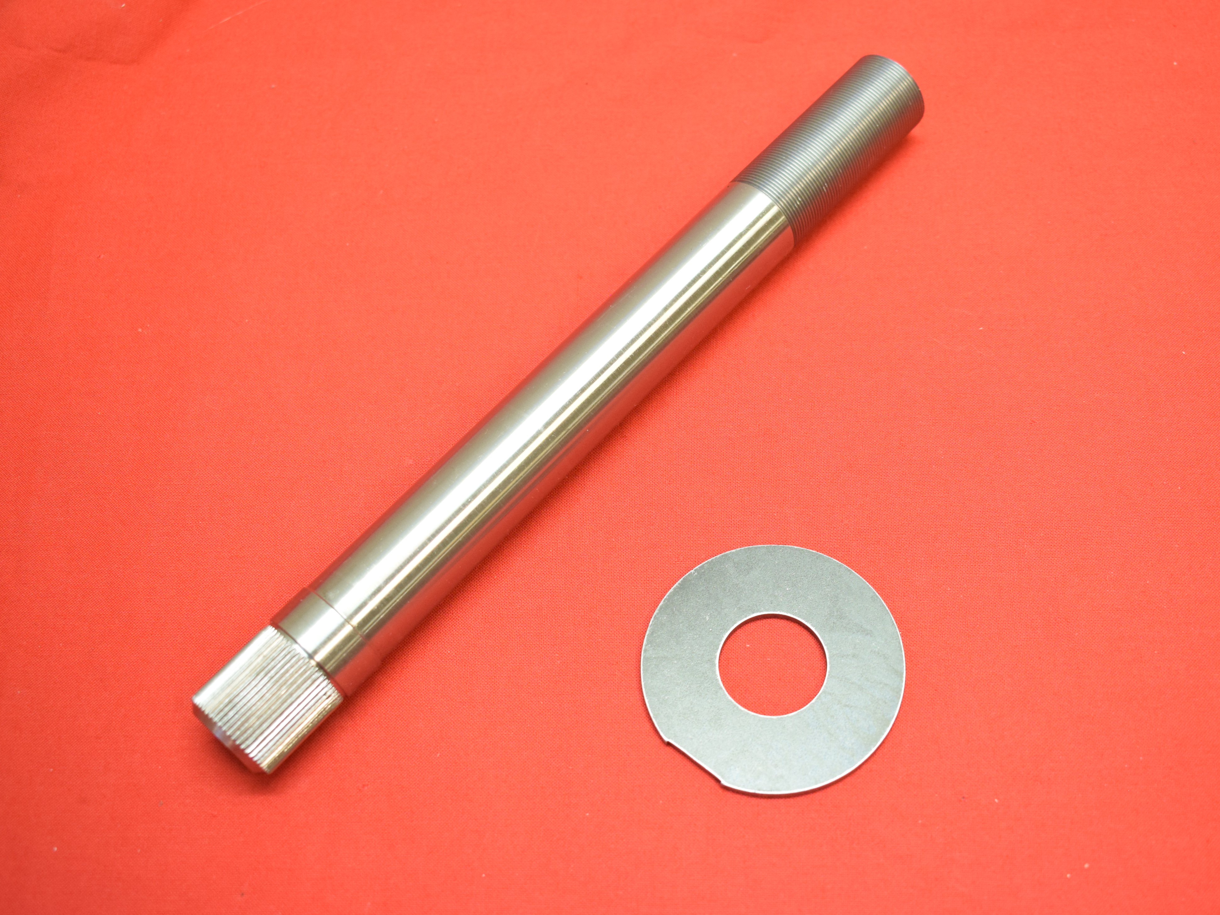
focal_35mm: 42
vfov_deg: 34.7
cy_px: 454
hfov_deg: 45.1
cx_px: 689
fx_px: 1465
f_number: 5
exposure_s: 1/60
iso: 1250
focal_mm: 25
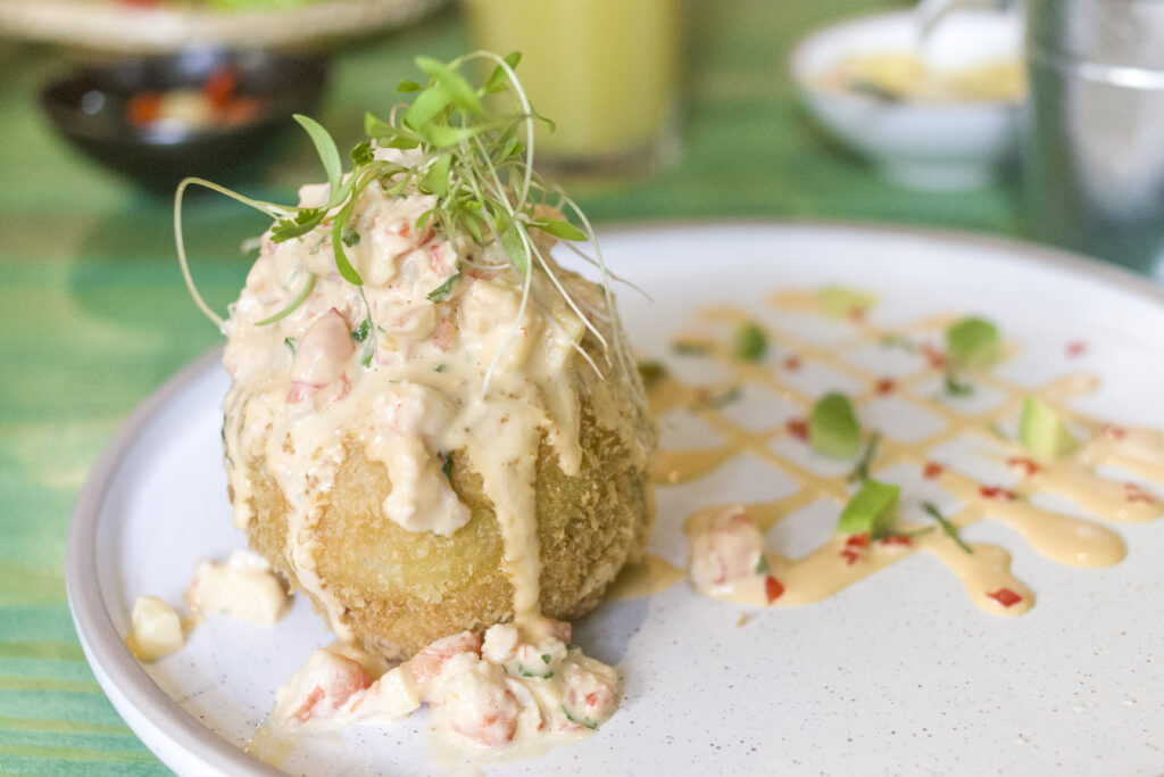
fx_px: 1714
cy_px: 388
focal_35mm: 53
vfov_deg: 25.5
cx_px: 582
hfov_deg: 37.5
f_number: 3.5
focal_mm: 35
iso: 3200
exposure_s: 1/400
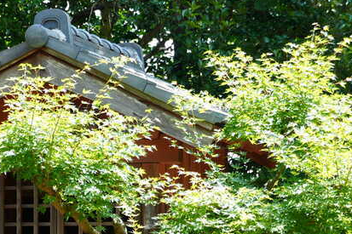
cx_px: 28
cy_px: 278
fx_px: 1818
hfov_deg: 11.0
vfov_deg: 7.3
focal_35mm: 186
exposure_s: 1/80
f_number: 5
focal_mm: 50
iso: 100
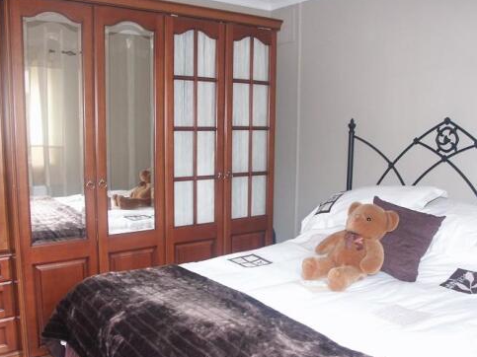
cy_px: 193
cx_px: 229
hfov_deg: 52.6
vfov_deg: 40.7
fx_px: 482
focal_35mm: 35
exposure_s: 1/45
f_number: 2.8
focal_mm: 7.48
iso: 200
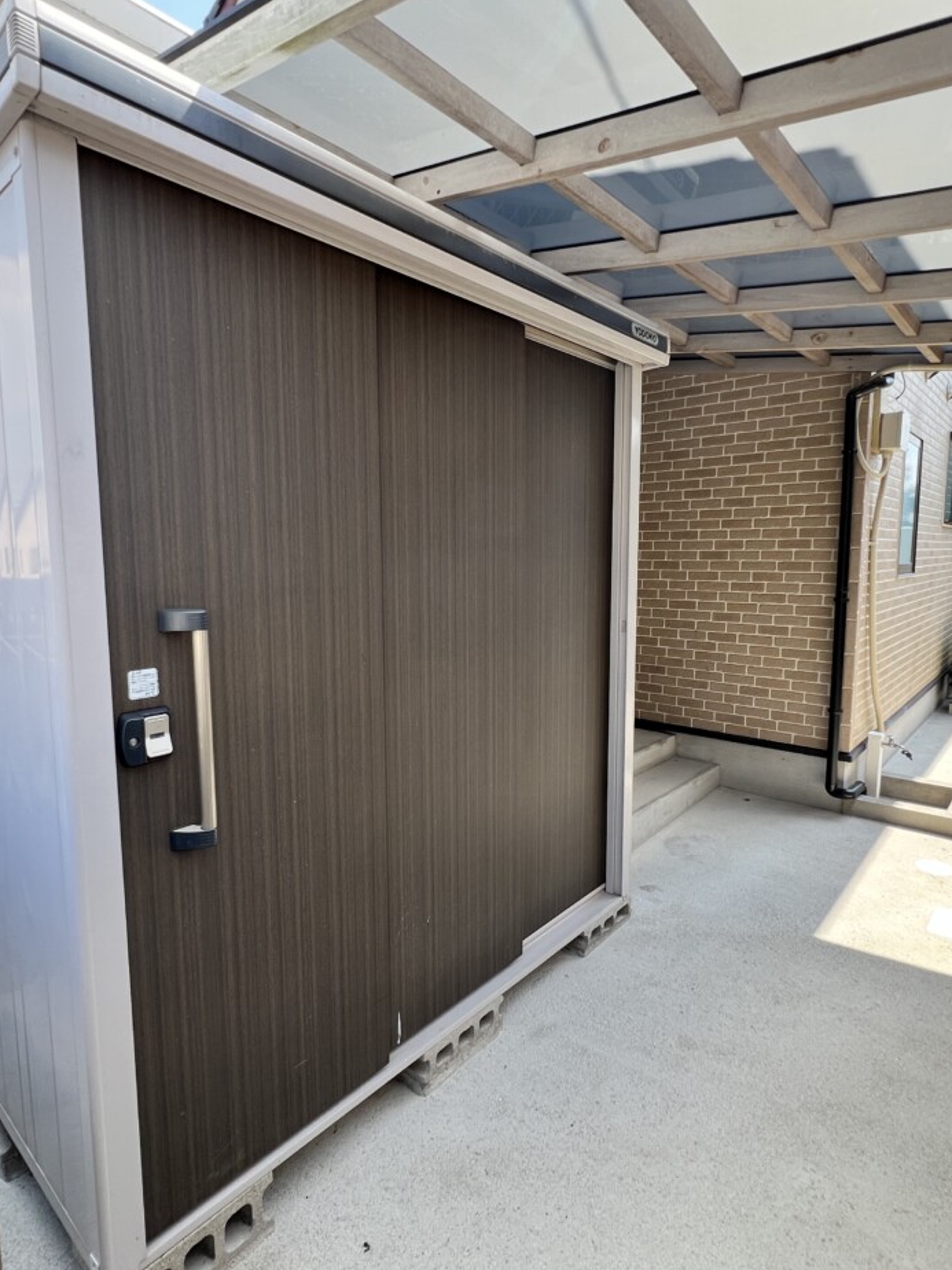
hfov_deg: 71.6
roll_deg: +0.6
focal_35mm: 18
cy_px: 630
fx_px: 660
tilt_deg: -6.1
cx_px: 453
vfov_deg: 87.8
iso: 32
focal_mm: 1.57
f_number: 1.8
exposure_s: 1/218
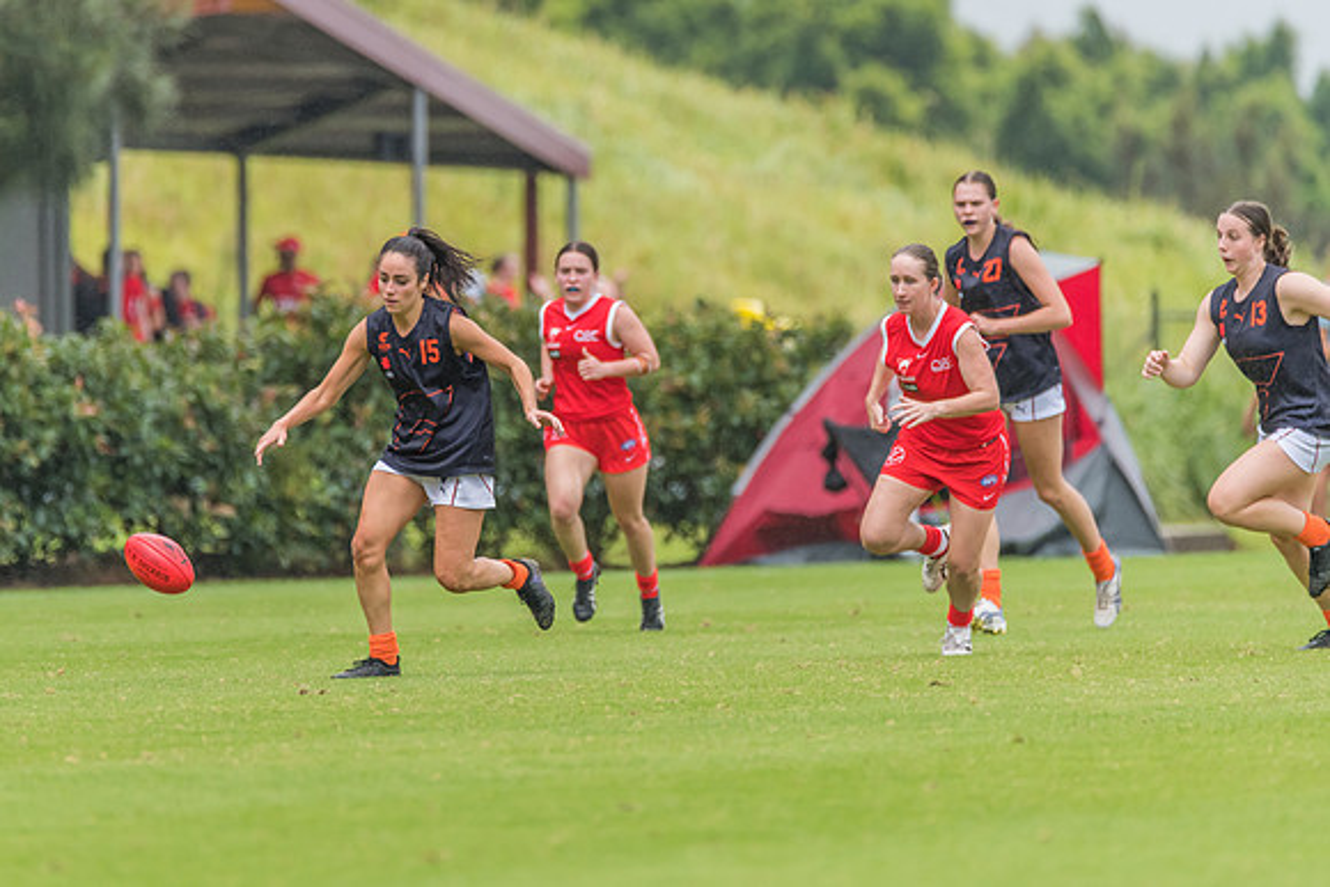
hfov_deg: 3.0
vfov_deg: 2.0
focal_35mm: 681
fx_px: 25158
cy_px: 382
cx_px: 508
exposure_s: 1/1250
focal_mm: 550
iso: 900
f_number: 6.3
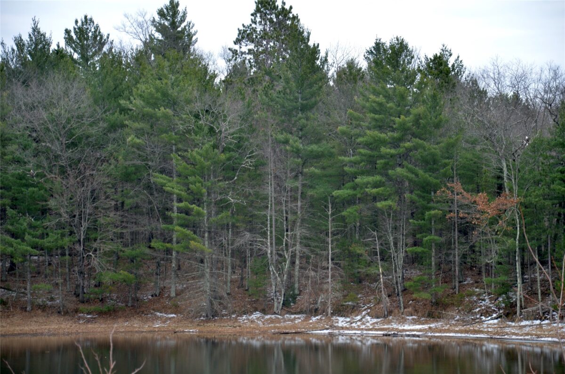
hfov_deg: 14.9
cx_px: 282
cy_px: 187
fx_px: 2162
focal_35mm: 138
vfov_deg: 9.9
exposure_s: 1/80
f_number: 5.6
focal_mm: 92
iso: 400
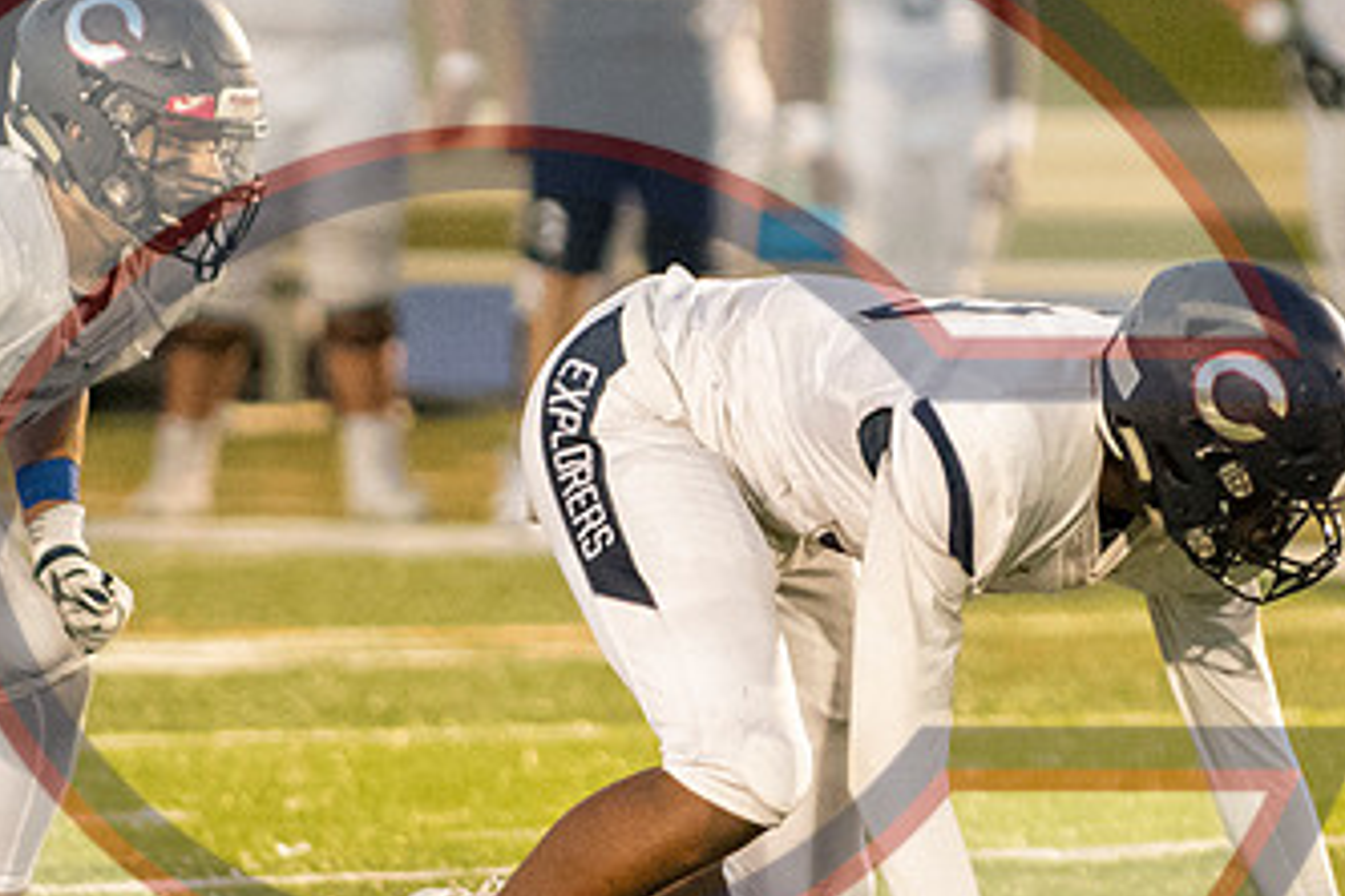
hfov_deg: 2.3
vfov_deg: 1.6
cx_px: 890
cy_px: 537
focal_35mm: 887
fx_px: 33137
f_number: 2.8
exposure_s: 1/1600
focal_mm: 200
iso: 8000
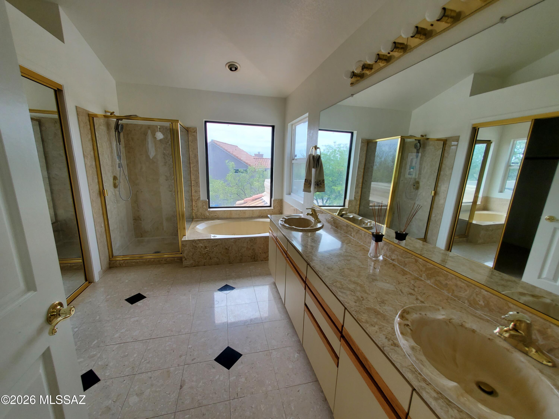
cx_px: 280
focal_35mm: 13
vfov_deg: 89.9
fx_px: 210
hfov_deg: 106.2
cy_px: 210
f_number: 2.2
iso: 50
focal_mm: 1.8
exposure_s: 1/193
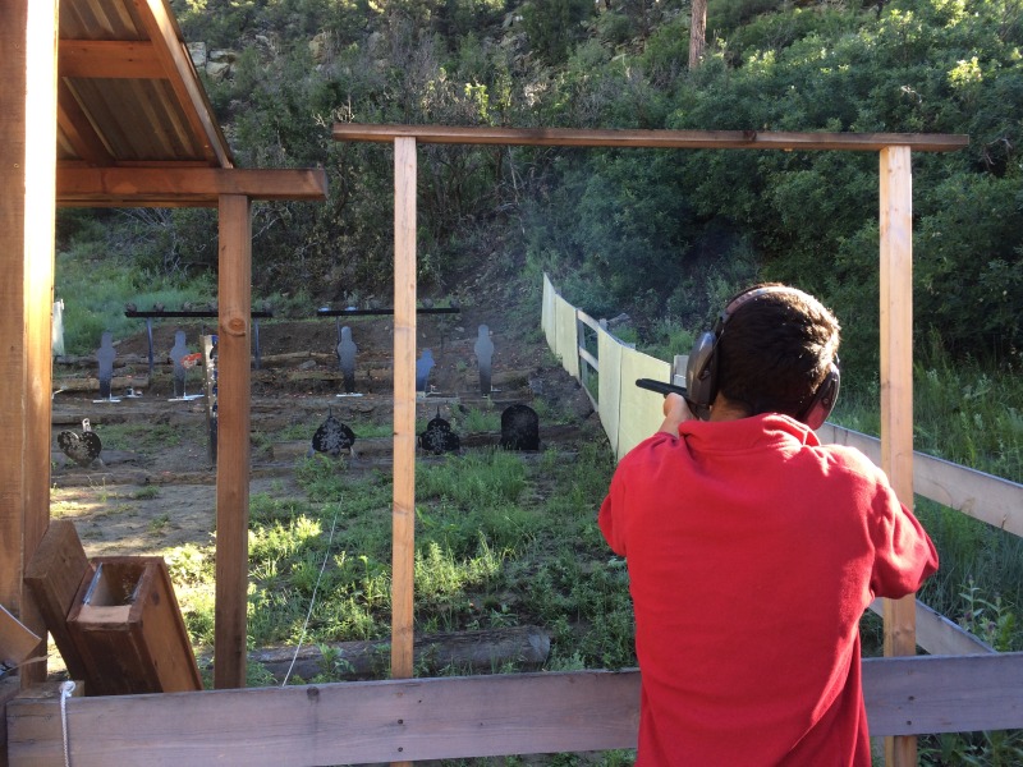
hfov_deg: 61.7
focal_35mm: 29
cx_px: 512
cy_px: 384
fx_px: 857
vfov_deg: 48.2
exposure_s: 1/120
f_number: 2.2
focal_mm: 4.15
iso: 50
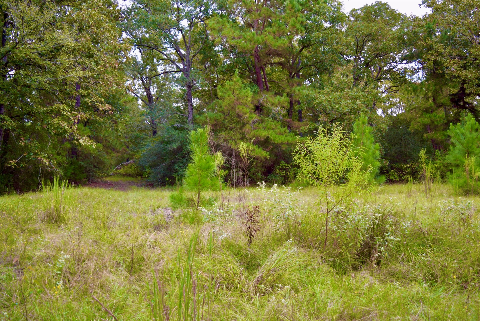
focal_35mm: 33
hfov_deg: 57.2
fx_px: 440
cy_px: 160
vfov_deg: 40.0
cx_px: 240
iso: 200
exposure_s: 1/160
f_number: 3.8
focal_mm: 22
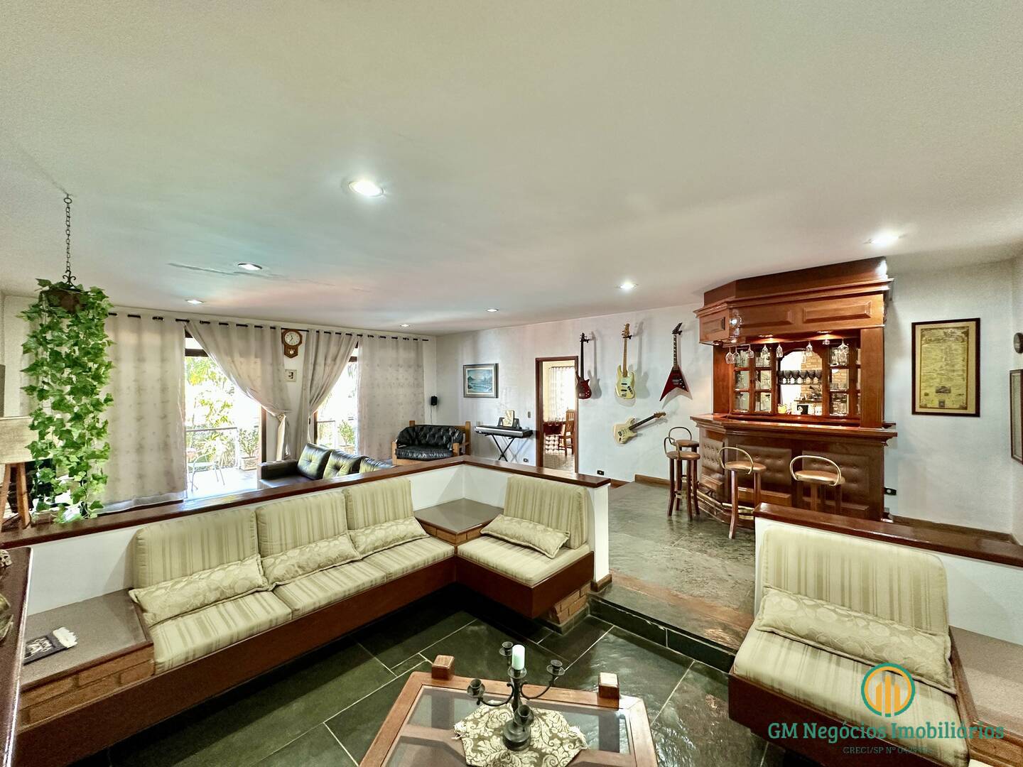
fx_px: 414
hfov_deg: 102.1
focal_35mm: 14
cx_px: 512
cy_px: 384
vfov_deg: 85.7
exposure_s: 1/60
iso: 200
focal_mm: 2.22
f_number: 2.2
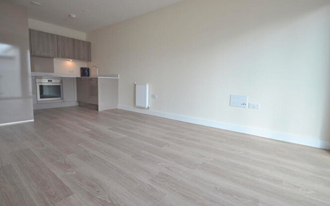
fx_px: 158
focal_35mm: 18
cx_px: 166
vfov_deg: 66.3
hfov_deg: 92.6
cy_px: 95
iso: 400
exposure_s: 1/250
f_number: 4.2
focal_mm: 11
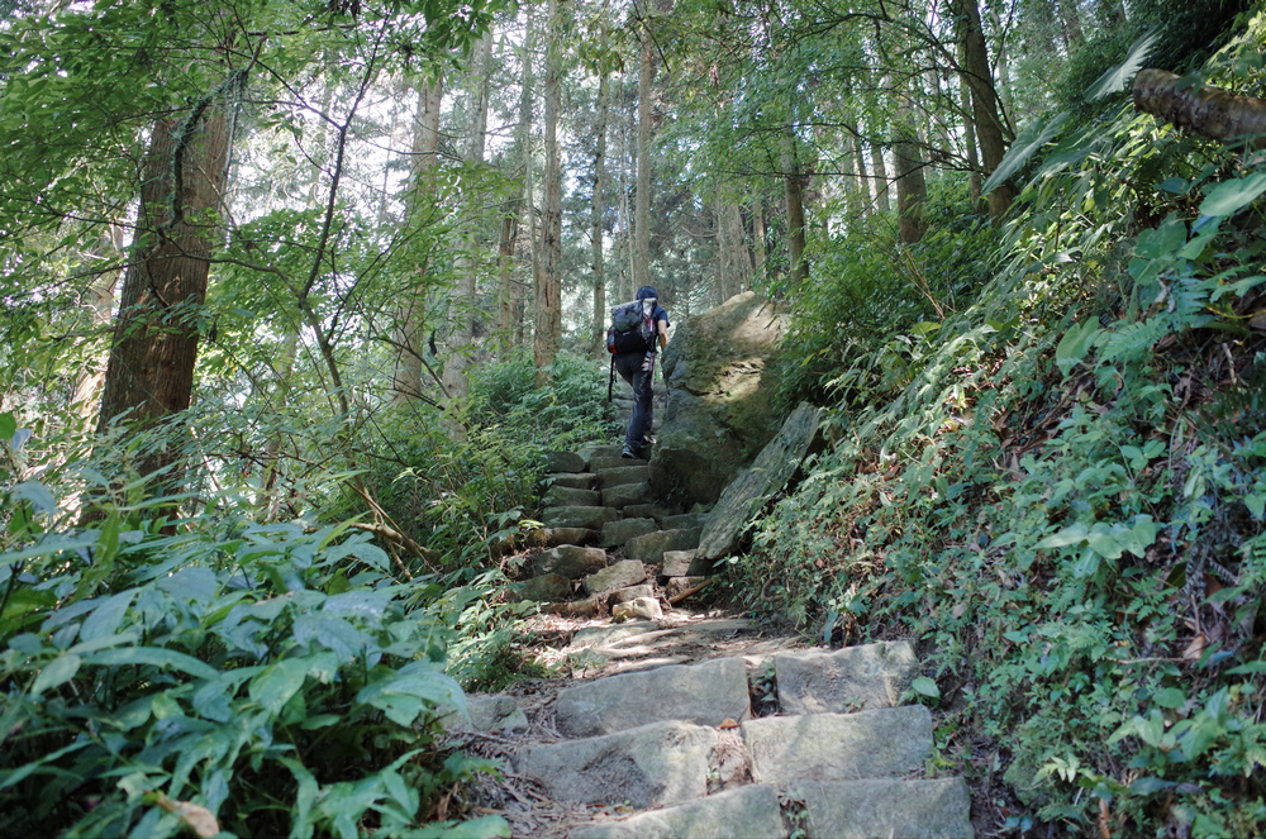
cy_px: 420
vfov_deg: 46.2
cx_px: 633
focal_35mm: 28
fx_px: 983
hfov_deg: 65.6
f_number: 2.8
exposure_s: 1/90
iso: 800
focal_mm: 18.3
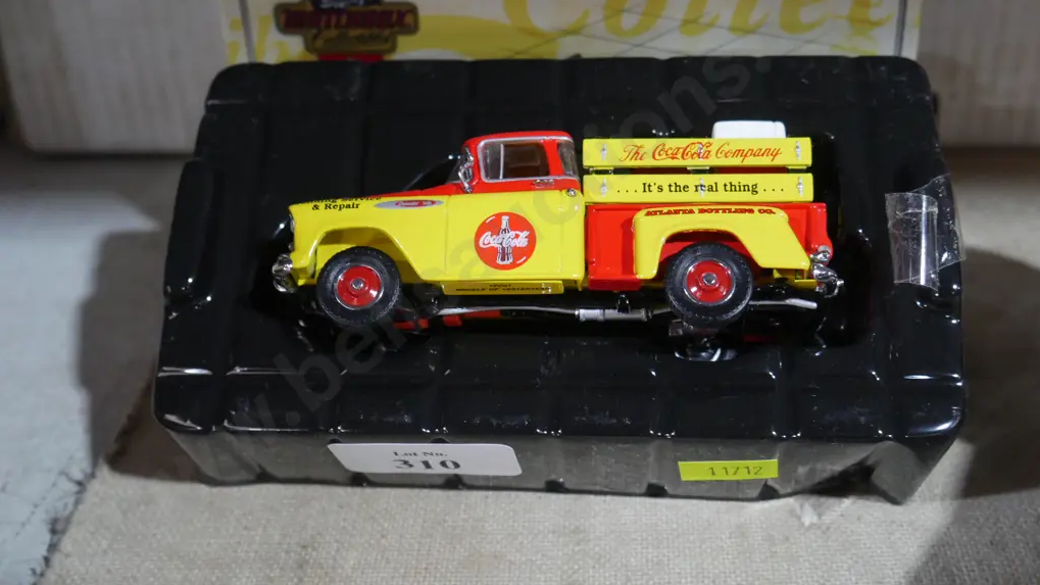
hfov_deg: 44.6
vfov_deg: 25.9
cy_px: 226
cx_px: 522
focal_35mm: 46
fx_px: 1268
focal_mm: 21
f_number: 4.6
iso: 1600
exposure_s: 1/60
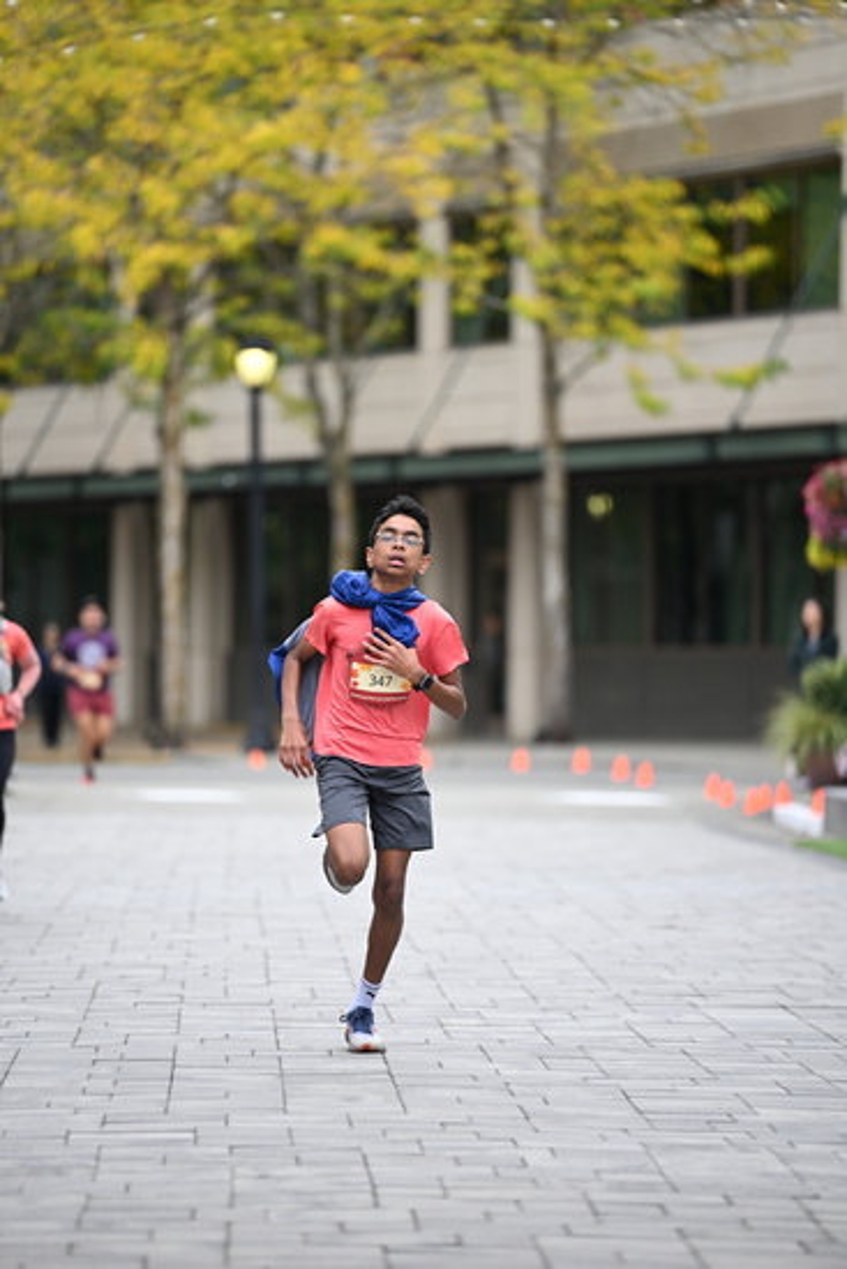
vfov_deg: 10.3
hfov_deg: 6.9
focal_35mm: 200
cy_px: 634
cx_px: 424
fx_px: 7053
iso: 640
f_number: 2.8
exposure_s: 1/2000
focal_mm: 200
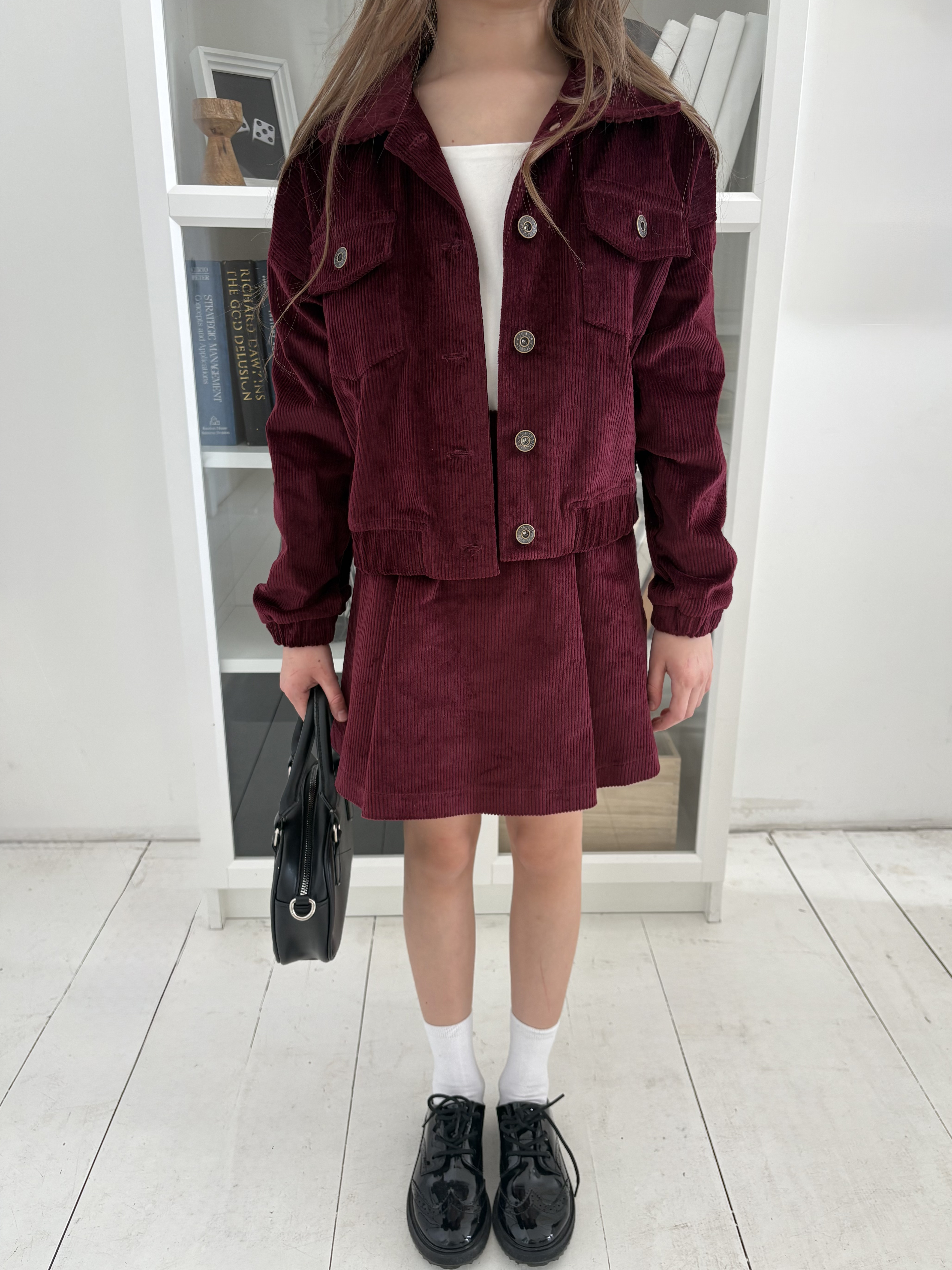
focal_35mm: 27
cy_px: 645
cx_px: 488
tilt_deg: -17.7
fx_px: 990
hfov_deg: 51.3
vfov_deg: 65.3
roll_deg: -0.5
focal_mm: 5.96
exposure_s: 1/121
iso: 64
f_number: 1.6
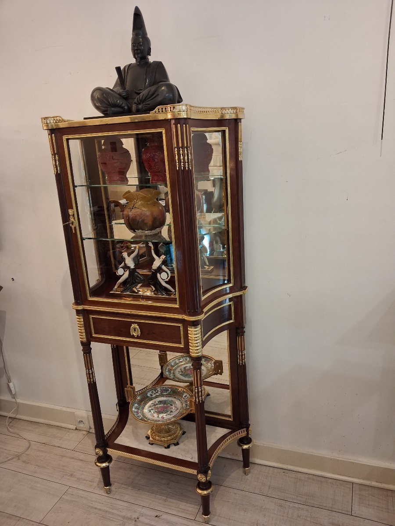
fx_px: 411
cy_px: 263
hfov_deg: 51.4
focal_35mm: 27
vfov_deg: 65.3
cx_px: 198
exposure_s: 1/50
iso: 320
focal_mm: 4
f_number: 1.8
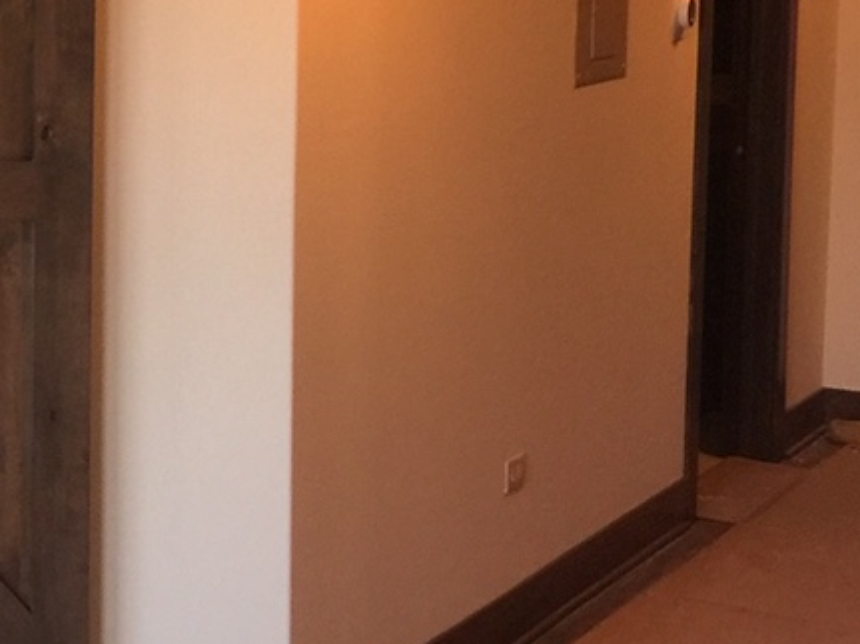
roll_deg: +0.1
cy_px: 90
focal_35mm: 97
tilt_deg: -4.9
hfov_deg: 17.6
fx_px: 2409
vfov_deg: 15.1
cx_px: -527
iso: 64
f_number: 2.2
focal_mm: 4.15
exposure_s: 1/15
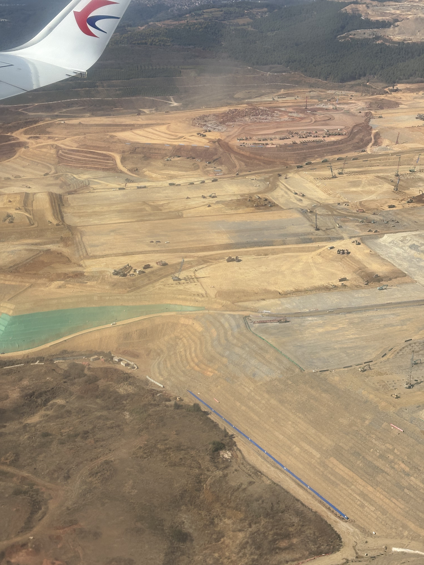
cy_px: 282
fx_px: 849
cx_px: 212
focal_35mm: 52
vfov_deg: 36.8
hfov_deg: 28.0
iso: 32
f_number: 1.6
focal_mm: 5.96
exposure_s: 1/2994
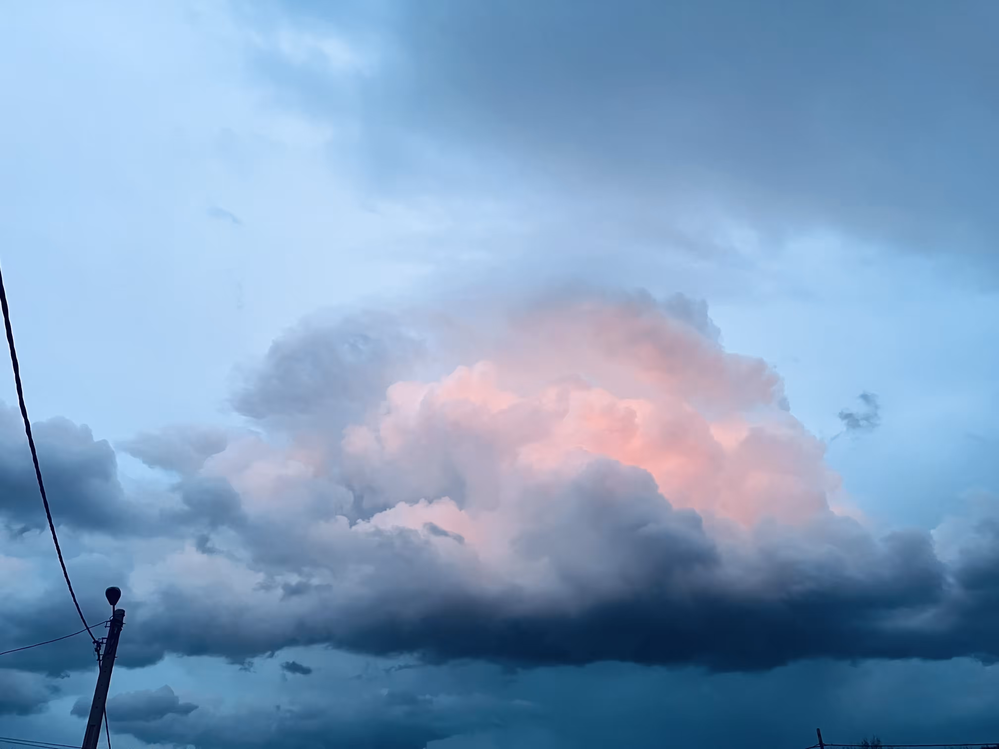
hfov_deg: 67.3
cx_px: 500
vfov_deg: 53.1
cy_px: 374
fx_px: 750
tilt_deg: +33.5
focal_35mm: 26
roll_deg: +3.2
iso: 400
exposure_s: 1/60
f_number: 1.6
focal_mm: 5.1
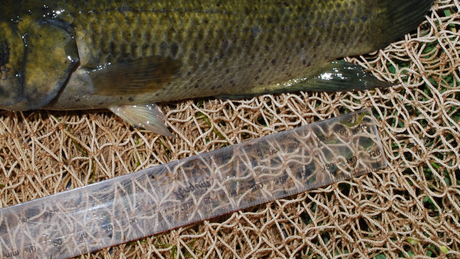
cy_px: 50
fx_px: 854
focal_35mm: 70
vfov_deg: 17.1
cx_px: 164
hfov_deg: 30.0
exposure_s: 1/160
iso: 100
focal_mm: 28
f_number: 20
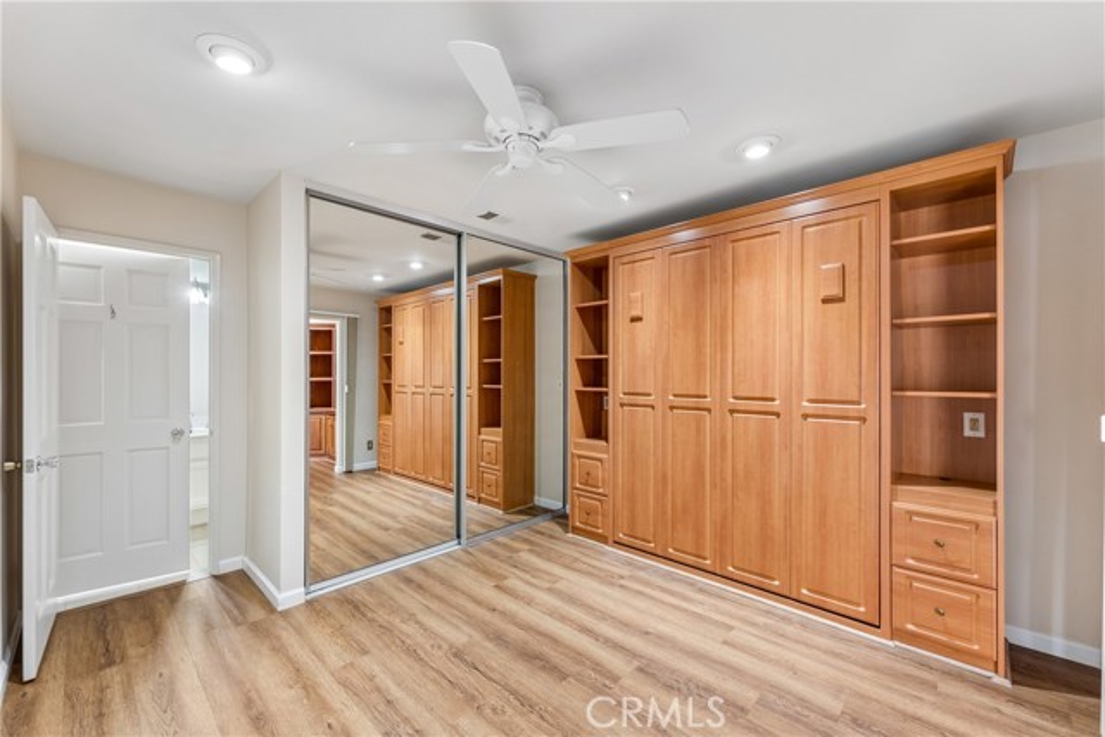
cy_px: 368
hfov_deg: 104.2
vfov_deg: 81.2
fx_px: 430
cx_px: 552
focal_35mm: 14
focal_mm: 14
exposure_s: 1/4
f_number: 8
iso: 400
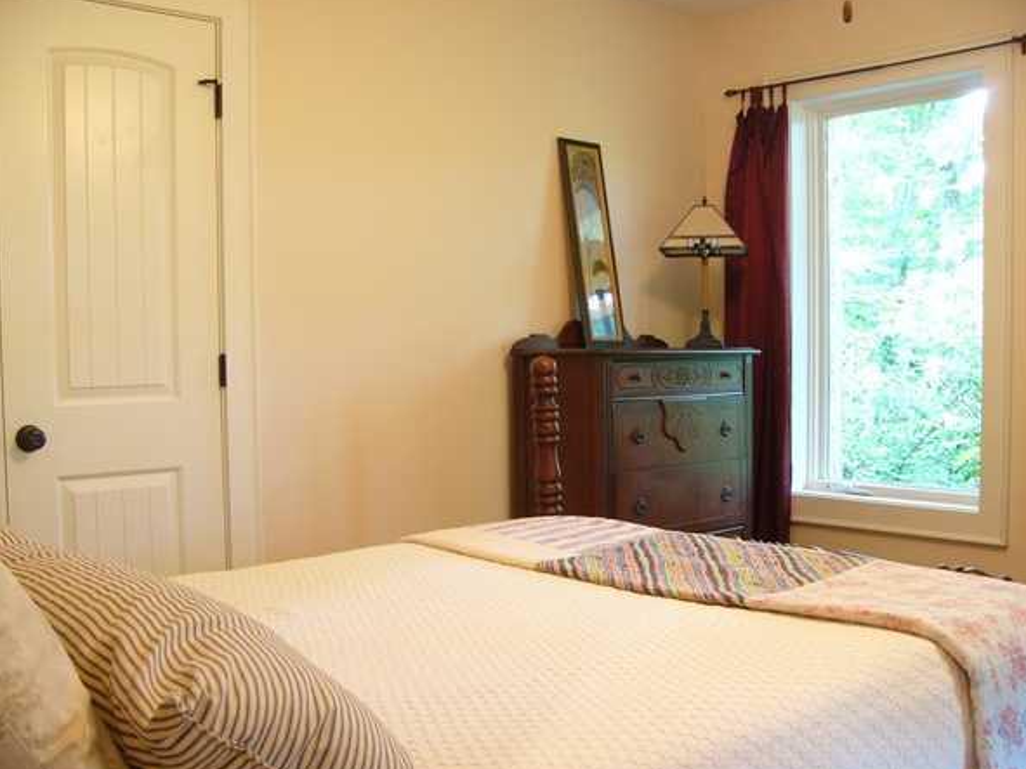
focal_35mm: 39
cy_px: 404
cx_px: 498
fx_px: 1156
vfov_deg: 36.8
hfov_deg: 47.9
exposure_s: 1/4
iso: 100
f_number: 2.8
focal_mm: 6
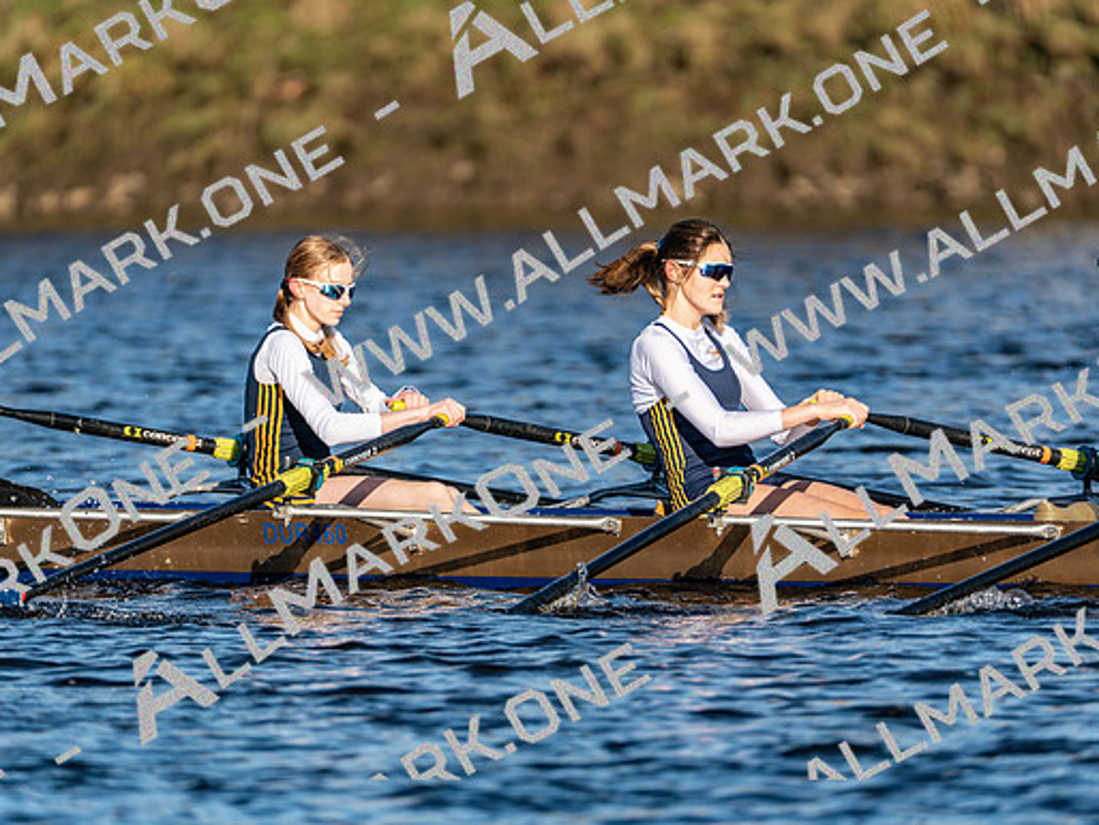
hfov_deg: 3.4
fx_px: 18260
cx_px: 568
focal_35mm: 575
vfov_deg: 2.6
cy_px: 412
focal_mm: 529
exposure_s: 1/2000
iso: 400
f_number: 6.3
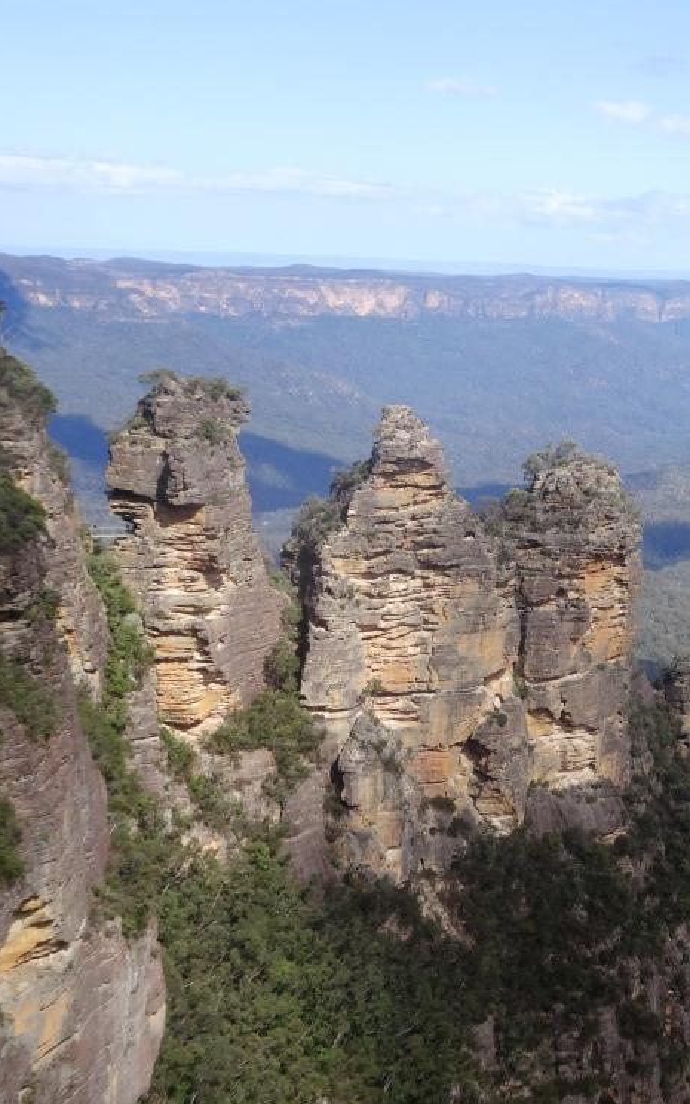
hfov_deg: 18.4
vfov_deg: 29.4
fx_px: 2106
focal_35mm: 70
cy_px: 537
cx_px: 585
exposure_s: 1/500
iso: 80
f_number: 4.5
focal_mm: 8.18
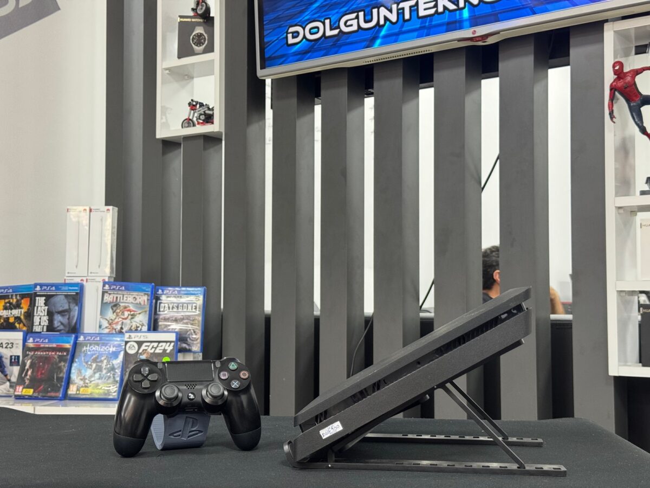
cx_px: 325
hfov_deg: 39.7
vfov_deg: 30.3
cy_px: 244
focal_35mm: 48
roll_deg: -0.9
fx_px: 901
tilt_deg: +3.2
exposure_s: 1/40
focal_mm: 6.76
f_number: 1.78
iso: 400
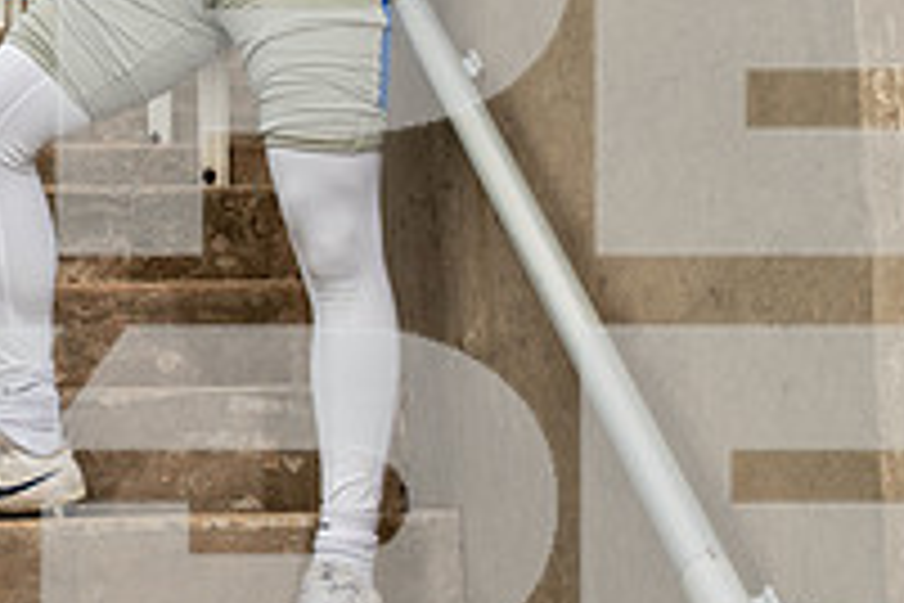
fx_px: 2461
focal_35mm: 98
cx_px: -31
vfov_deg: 13.8
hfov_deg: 20.1
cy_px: 20
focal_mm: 34
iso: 125
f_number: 7.1
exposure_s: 1/400
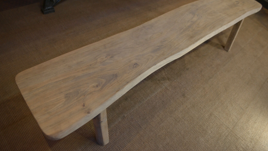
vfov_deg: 41.3
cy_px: 60
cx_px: 135
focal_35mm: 28
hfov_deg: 67.9
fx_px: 199
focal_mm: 26
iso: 400
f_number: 3.2
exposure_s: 1/50
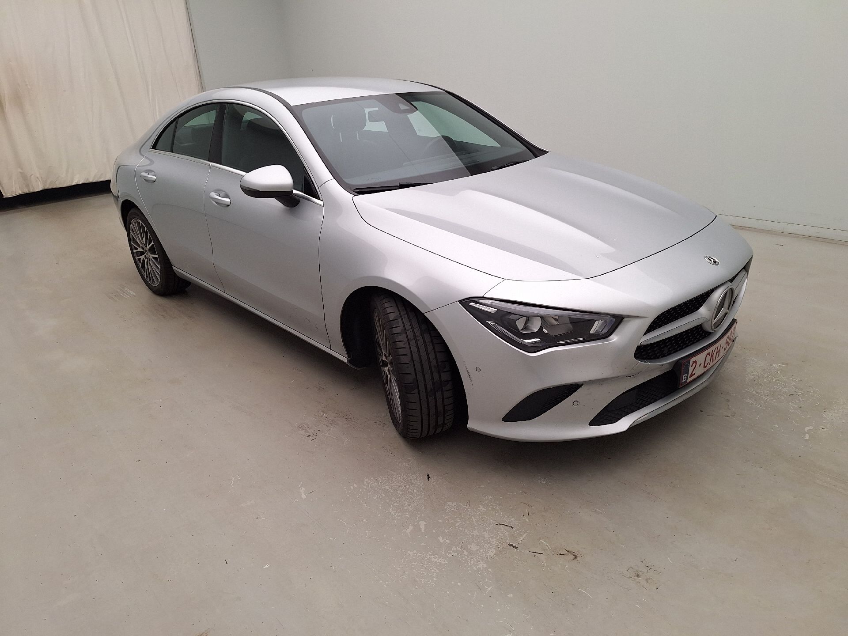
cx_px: 424
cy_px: 318
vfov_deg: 58.9
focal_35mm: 23
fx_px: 563
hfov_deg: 73.9
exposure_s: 1/122
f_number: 1.8
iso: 40
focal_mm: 5.54
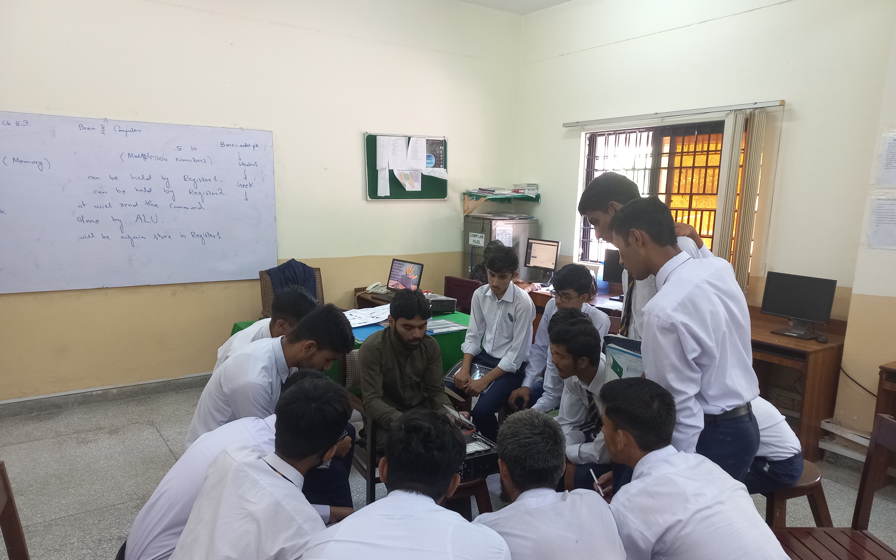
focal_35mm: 27
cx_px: 451
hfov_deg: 68.4
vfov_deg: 45.9
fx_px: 659
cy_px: 317
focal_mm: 4.6
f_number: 1.8
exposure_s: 1/33
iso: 320
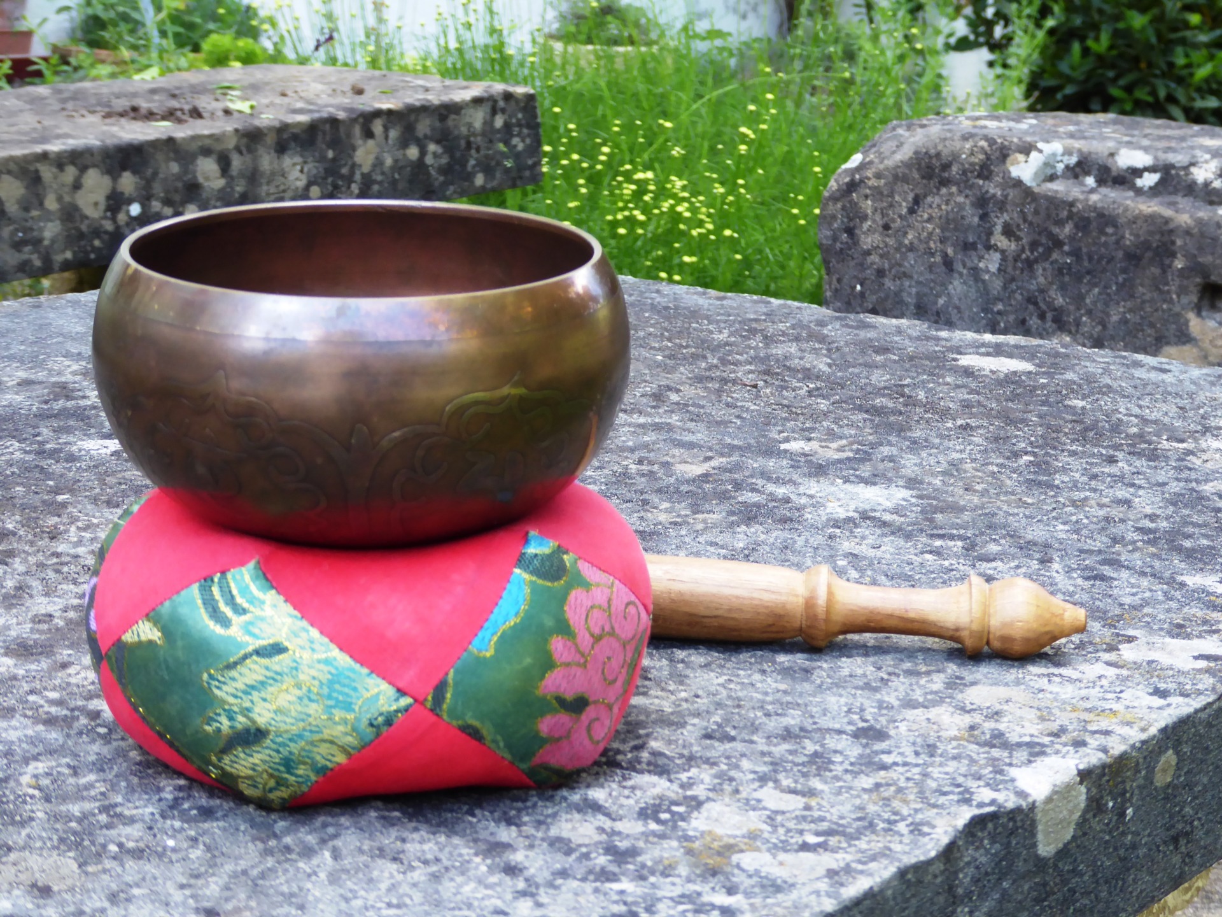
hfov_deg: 26.0
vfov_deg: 19.6
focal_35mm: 75
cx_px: 611
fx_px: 2648
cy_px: 458
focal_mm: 12.5
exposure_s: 1/60
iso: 200
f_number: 4.5
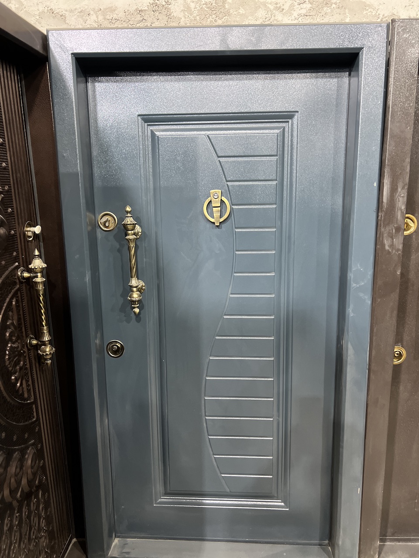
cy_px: 279
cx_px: 210
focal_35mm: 26
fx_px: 420
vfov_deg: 67.3
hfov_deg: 53.1
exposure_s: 1/33
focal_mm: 5.7
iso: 400
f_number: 1.5
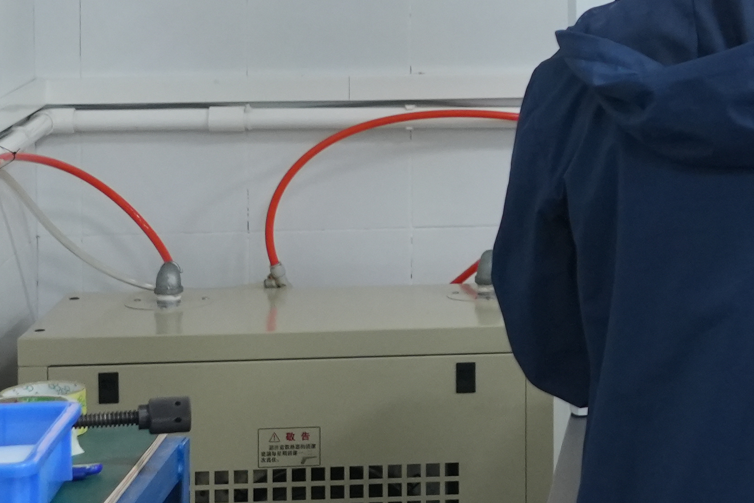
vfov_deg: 8.2
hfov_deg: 11.7
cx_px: 1233
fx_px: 3456
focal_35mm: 165
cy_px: -222
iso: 2000
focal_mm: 39
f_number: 4
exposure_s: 1/100
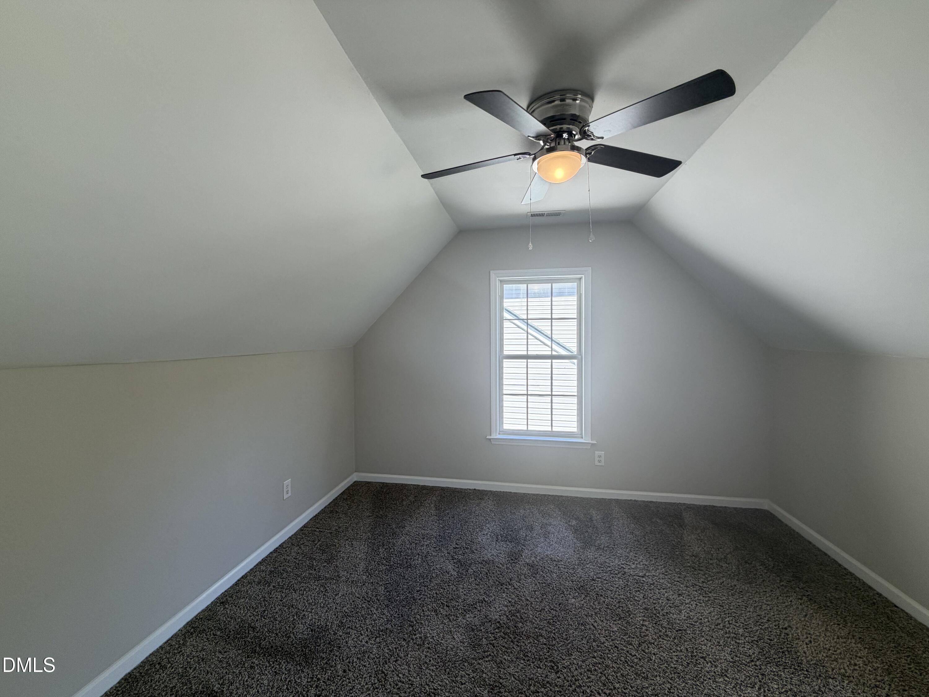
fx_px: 376
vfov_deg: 85.7
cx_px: 464
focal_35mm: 14
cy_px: 348
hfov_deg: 102.1
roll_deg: +0.5
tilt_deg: -2.1
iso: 80
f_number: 2.2
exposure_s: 1/120
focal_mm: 2.22
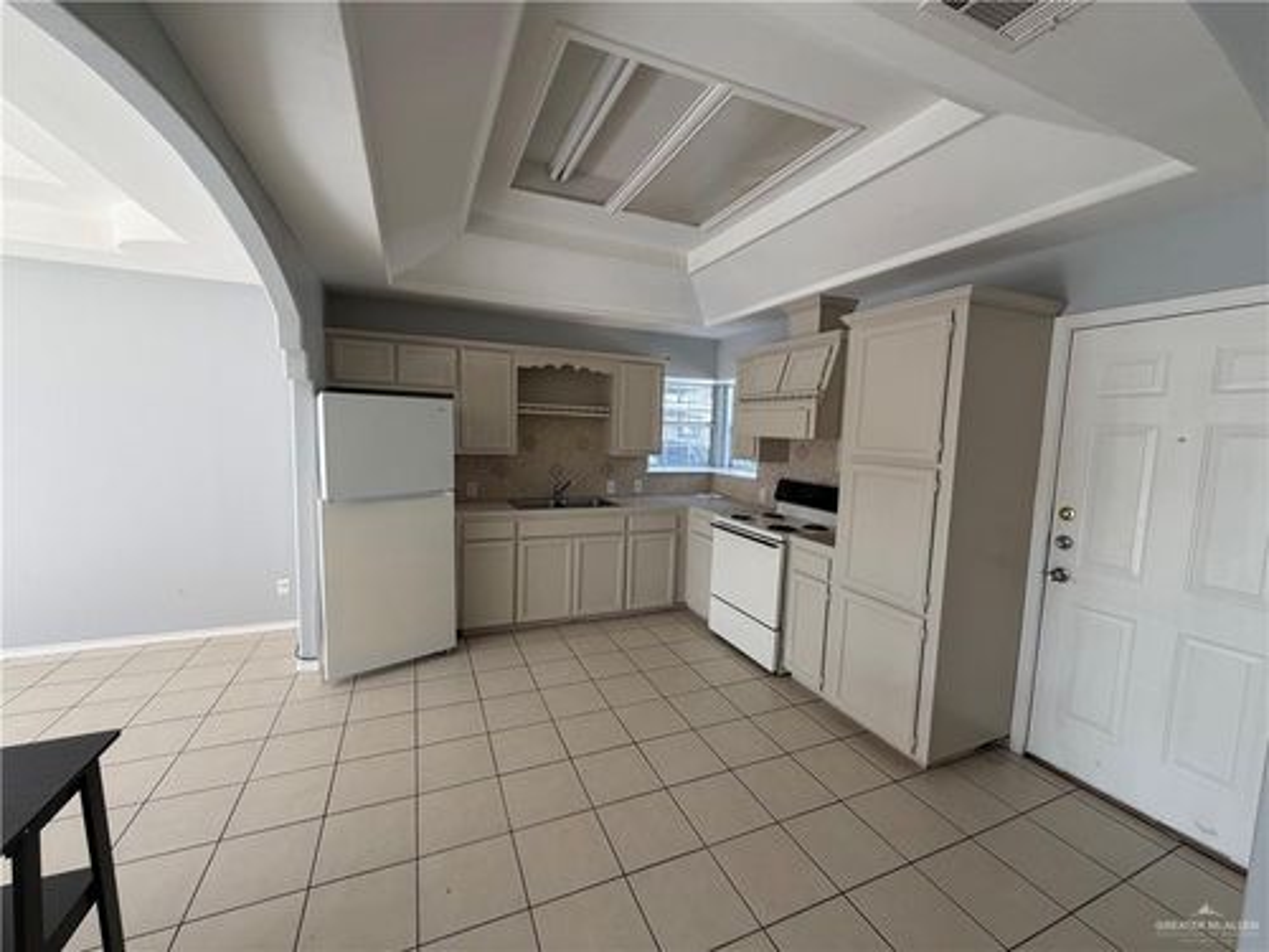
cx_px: 634
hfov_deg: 102.1
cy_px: 476
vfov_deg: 85.7
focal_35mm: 14
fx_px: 513
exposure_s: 1/121
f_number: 2.2
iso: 80
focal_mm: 2.22
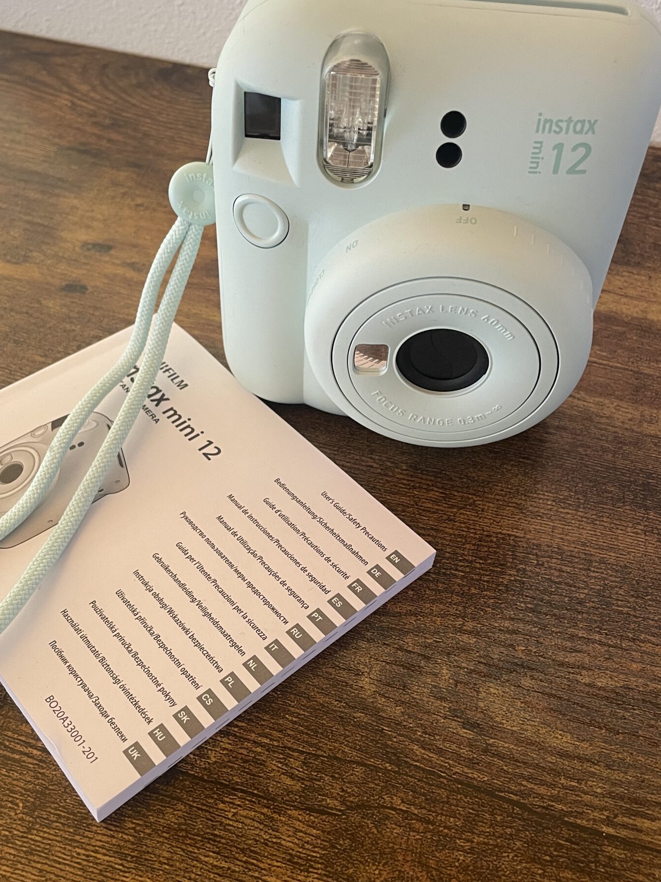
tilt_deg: -48.7
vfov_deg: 50.1
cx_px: 288
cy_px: 453
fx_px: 942
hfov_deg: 38.6
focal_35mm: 37
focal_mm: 4.2
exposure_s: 1/60
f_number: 1.6
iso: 200
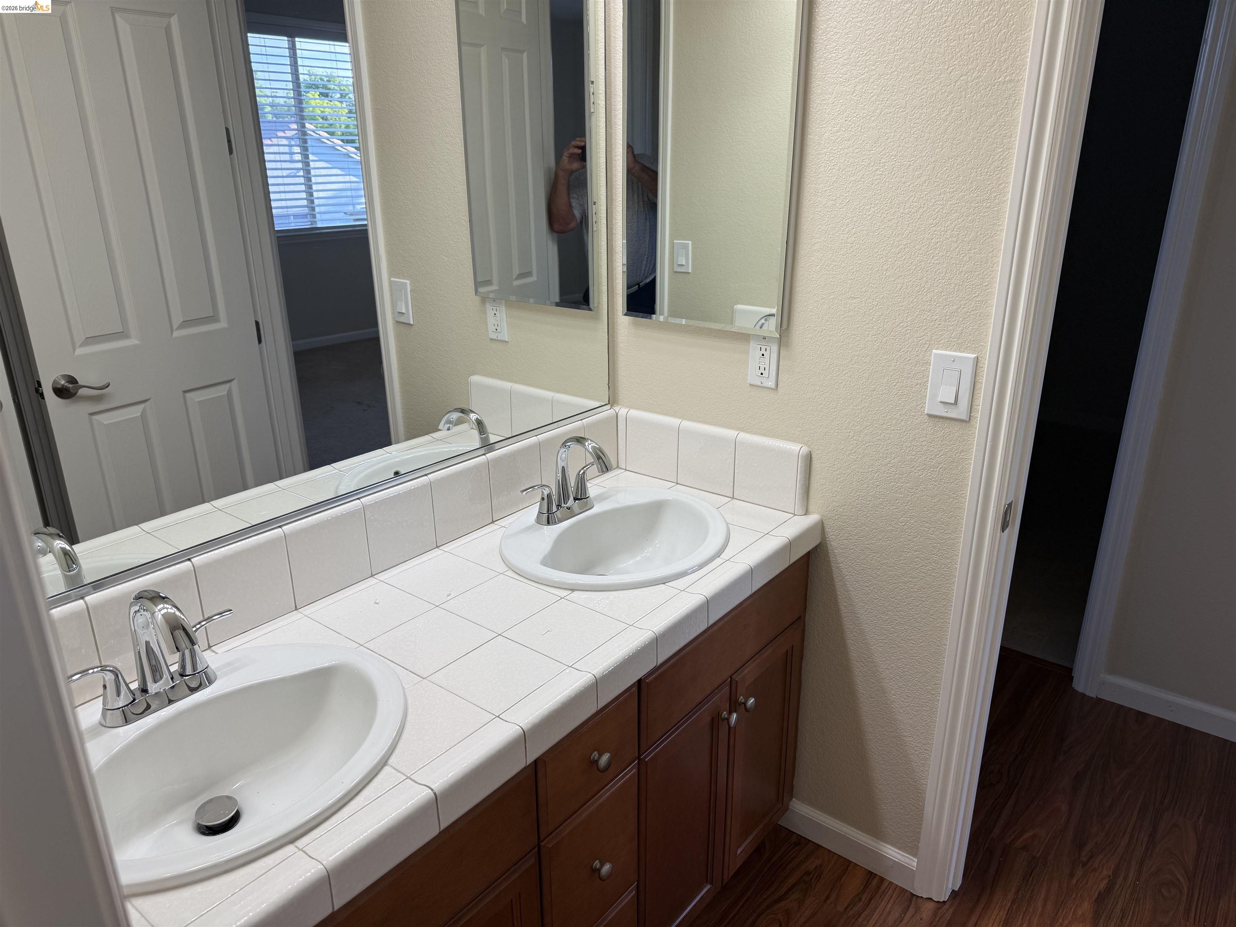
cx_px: 618
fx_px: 857
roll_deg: +0.1
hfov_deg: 71.6
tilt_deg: -18.8
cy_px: 464
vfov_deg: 56.8
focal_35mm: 24
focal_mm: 6.76
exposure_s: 1/161
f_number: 1.78
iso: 64
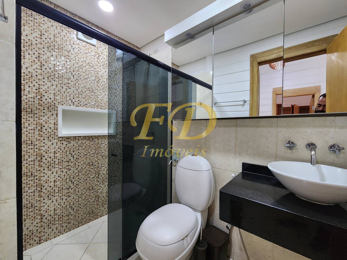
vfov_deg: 89.9
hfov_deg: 106.2
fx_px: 130
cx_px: 174
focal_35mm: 13
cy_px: 130
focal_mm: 2.2
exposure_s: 1/60
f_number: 2.2
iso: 400
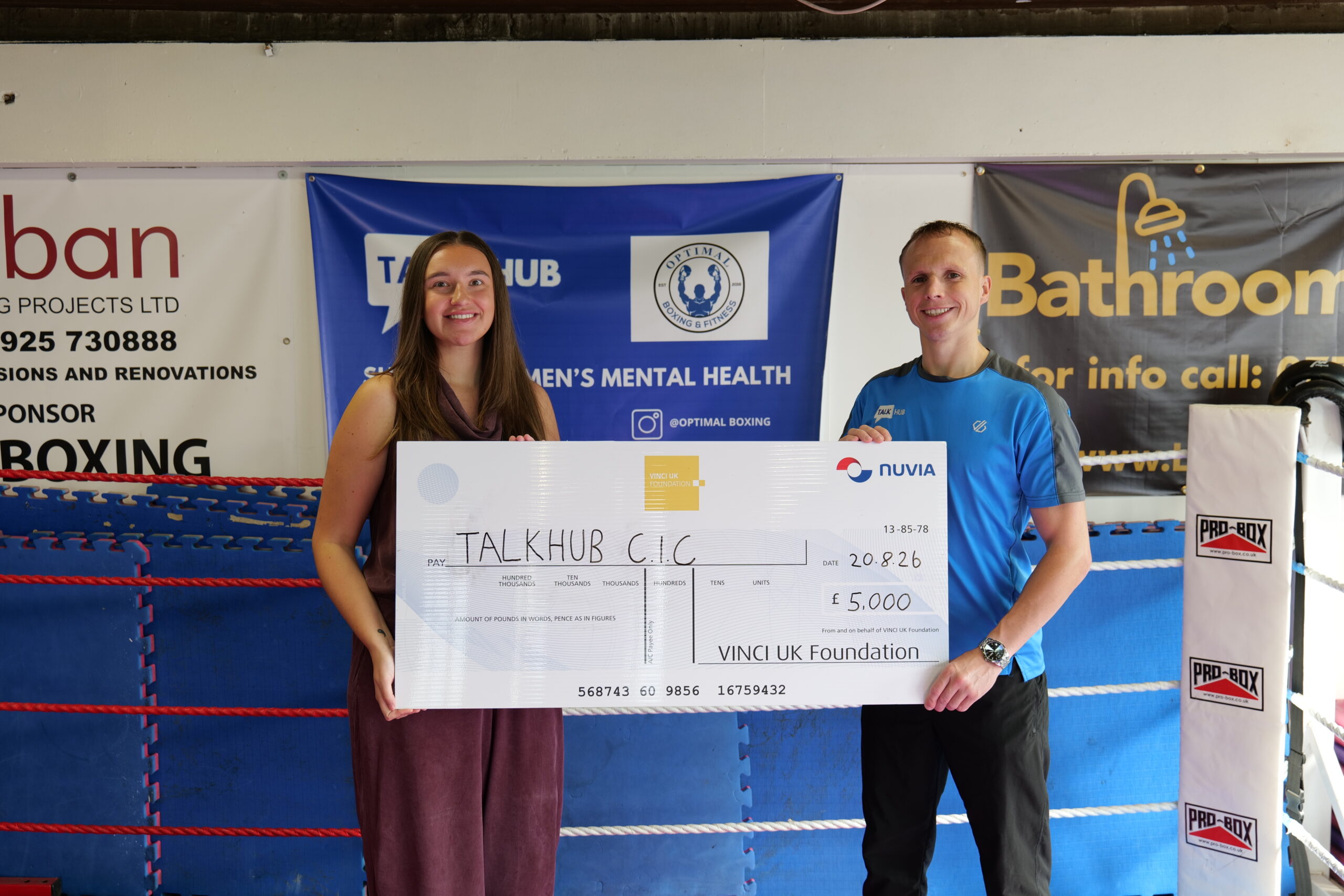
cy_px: 448
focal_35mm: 35
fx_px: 1307
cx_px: 672
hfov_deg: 54.4
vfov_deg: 37.9
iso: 250
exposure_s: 1/60
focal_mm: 35
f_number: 4.5
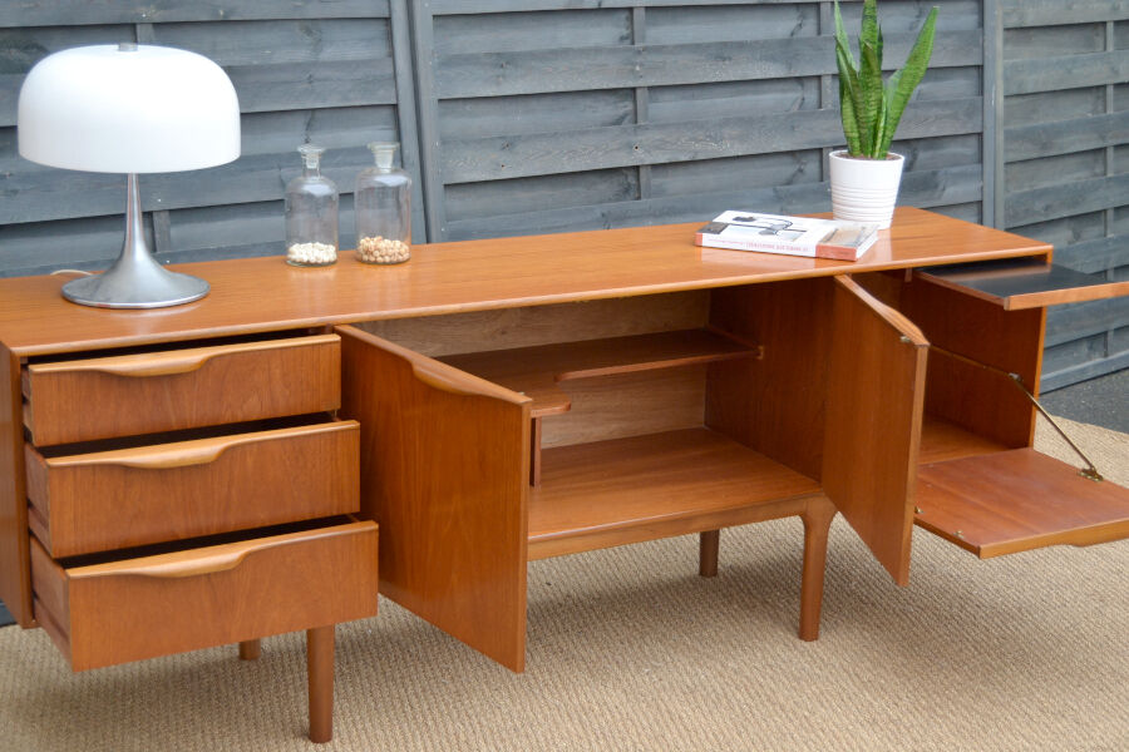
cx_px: 564
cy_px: 376
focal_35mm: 57
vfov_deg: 23.8
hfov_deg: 35.1
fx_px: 1787
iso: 360
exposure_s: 1/125
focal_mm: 38
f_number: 4.8
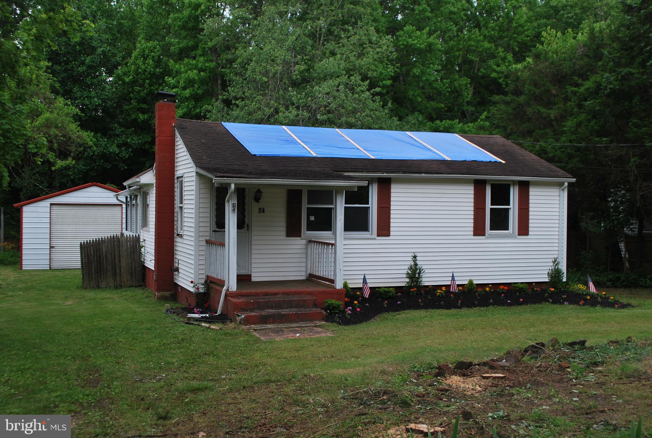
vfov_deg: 34.3
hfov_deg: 49.5
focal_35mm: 39
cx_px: 326
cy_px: 219
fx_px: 708
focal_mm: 26
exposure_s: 1/125
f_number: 5.6
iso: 200
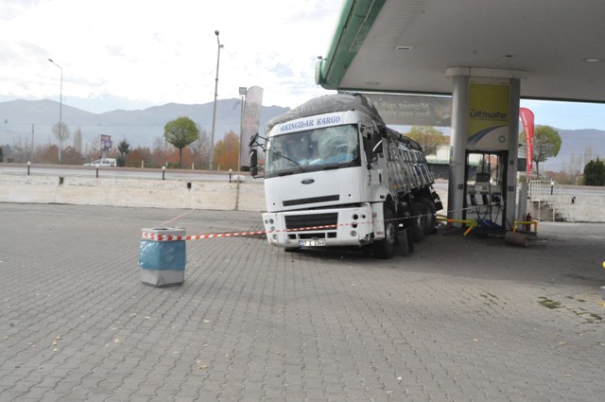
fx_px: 554
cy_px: 201
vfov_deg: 39.9
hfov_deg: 57.3
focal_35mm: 33
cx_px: 302
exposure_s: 1/200
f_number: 22
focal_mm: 22
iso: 1600
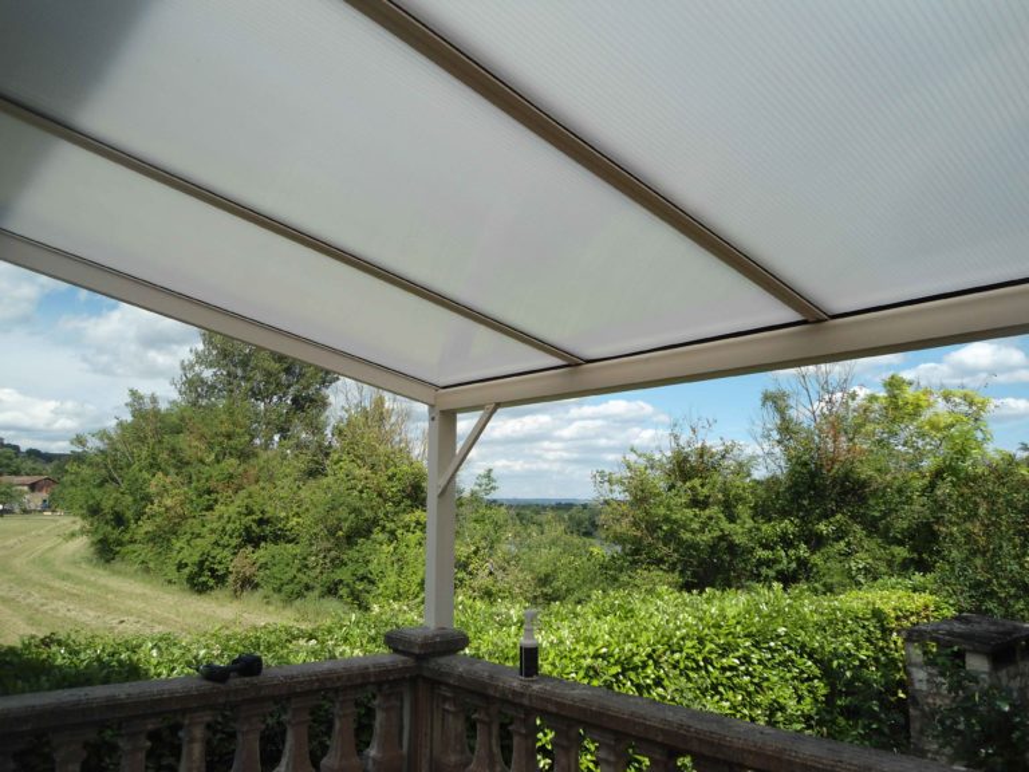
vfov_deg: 53.1
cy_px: 386
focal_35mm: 26
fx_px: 773
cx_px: 514
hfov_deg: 67.3
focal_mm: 4.7
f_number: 8
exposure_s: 1/160
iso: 80
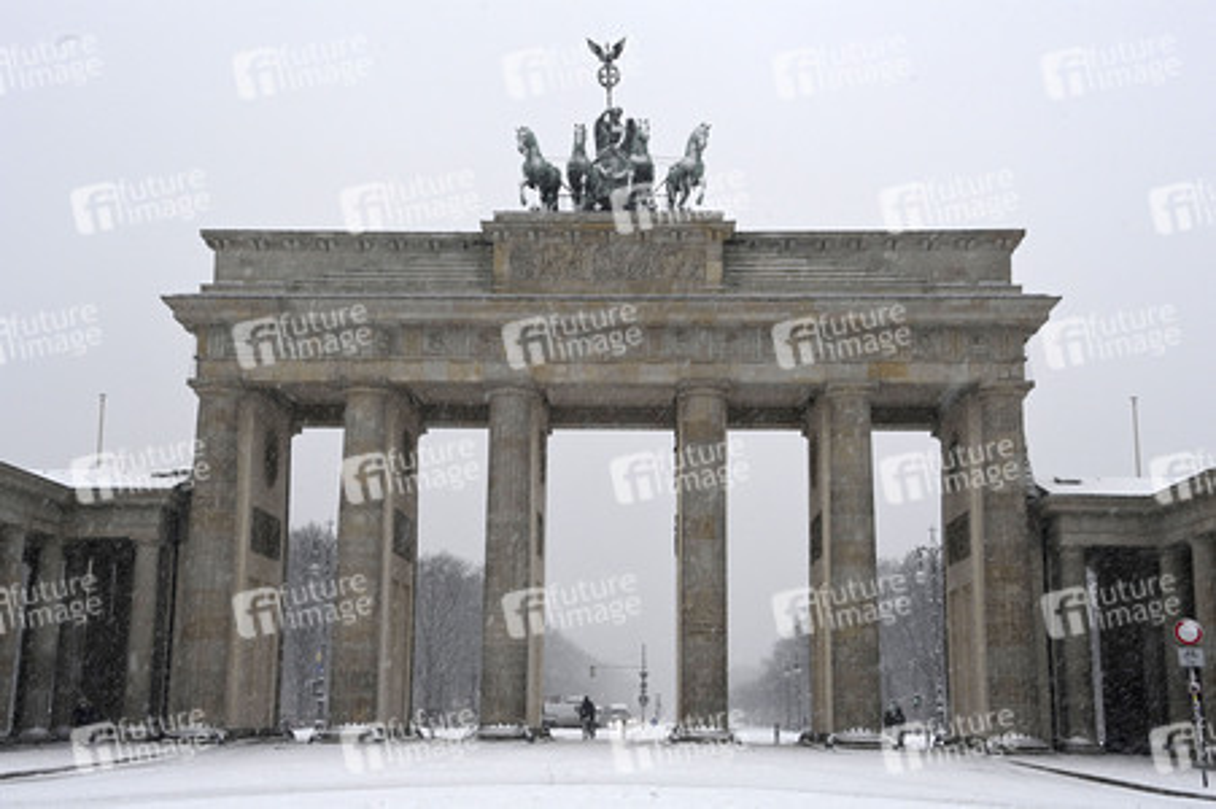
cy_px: 404
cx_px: 608
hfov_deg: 39.6
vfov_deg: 27.0
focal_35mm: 50
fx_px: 1688
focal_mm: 50
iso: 1600
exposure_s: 1/160
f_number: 11
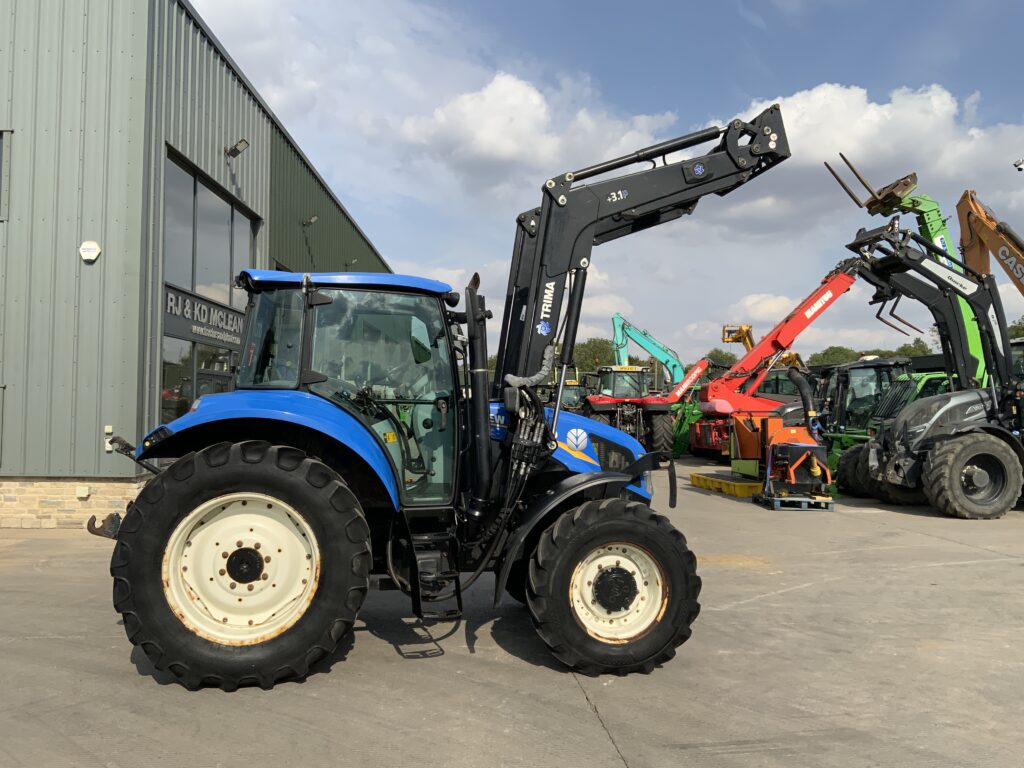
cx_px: 512
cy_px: 384
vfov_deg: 48.2
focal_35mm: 29
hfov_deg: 61.7
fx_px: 858
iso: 16
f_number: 1.8
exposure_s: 1/2227
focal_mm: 3
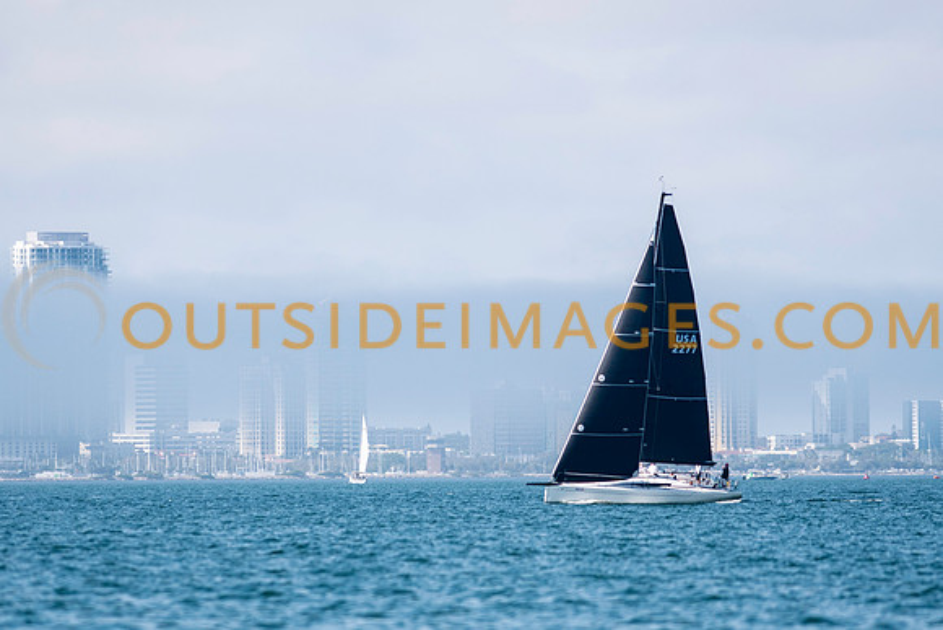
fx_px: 13295
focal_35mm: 507
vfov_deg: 2.7
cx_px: 420
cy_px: 286
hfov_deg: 4.1
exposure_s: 1/2500
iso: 200
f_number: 5
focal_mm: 300
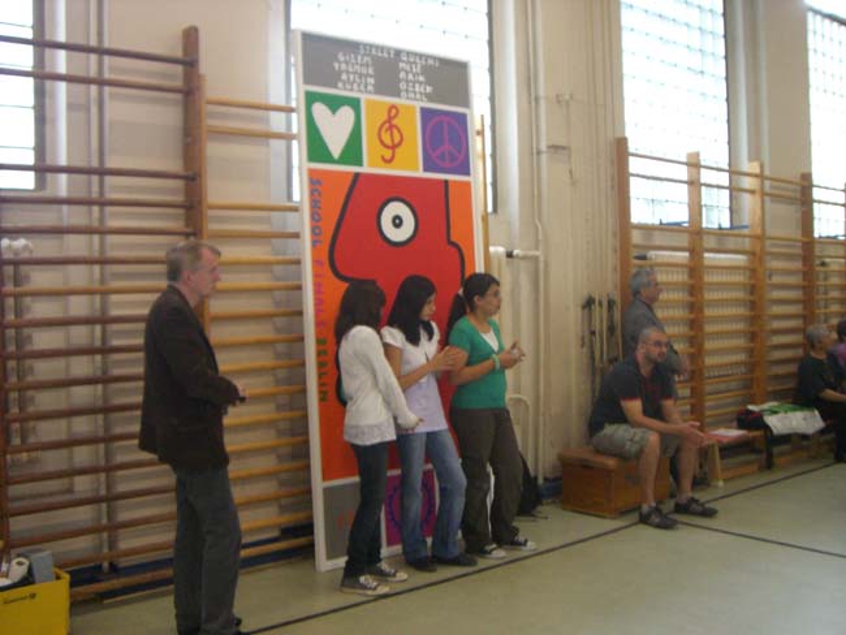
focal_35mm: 38
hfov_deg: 49.0
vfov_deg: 37.7
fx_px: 929
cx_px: 423
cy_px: 318
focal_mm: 6.2
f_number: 2.7
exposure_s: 1/25
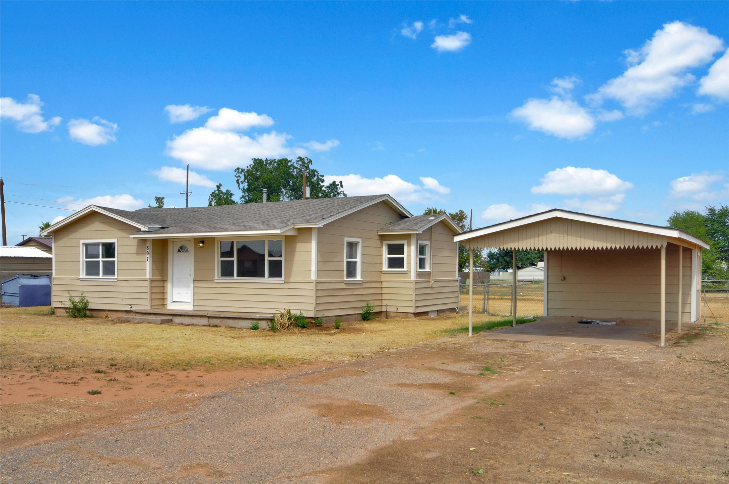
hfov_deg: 57.3
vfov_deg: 39.9
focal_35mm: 33
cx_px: 364
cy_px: 242
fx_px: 667
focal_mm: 22
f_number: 16
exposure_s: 1/60
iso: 200
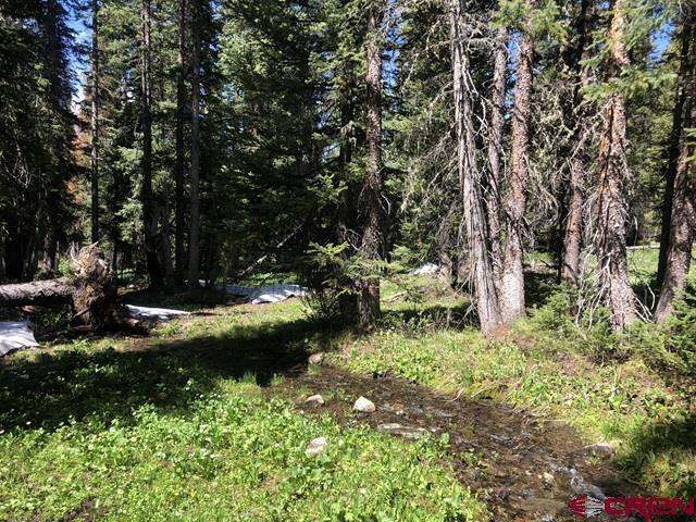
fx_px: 563
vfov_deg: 49.7
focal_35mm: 28
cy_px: 261
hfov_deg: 63.4
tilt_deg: -5.1
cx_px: 348
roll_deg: -3.6
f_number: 1.8
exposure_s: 1/470
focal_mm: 3.99
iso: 20
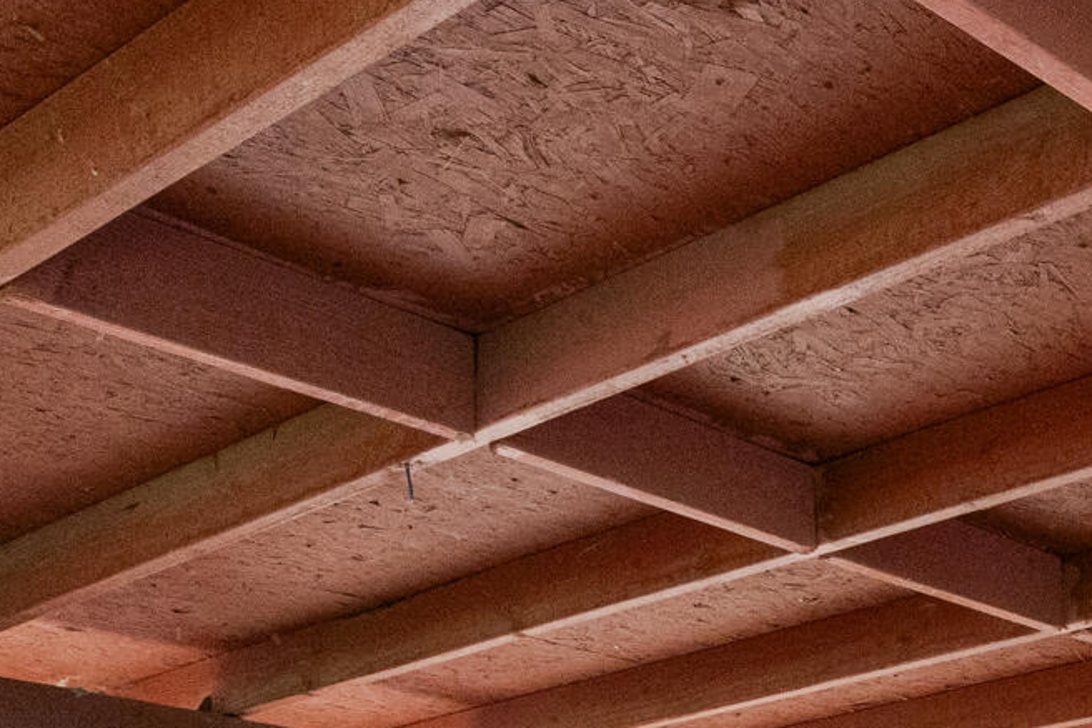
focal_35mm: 61
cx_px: 1337
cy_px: 1049
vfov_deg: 19.7
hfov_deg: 28.3
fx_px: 1850
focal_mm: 16
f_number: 10
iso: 2500
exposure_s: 1/80
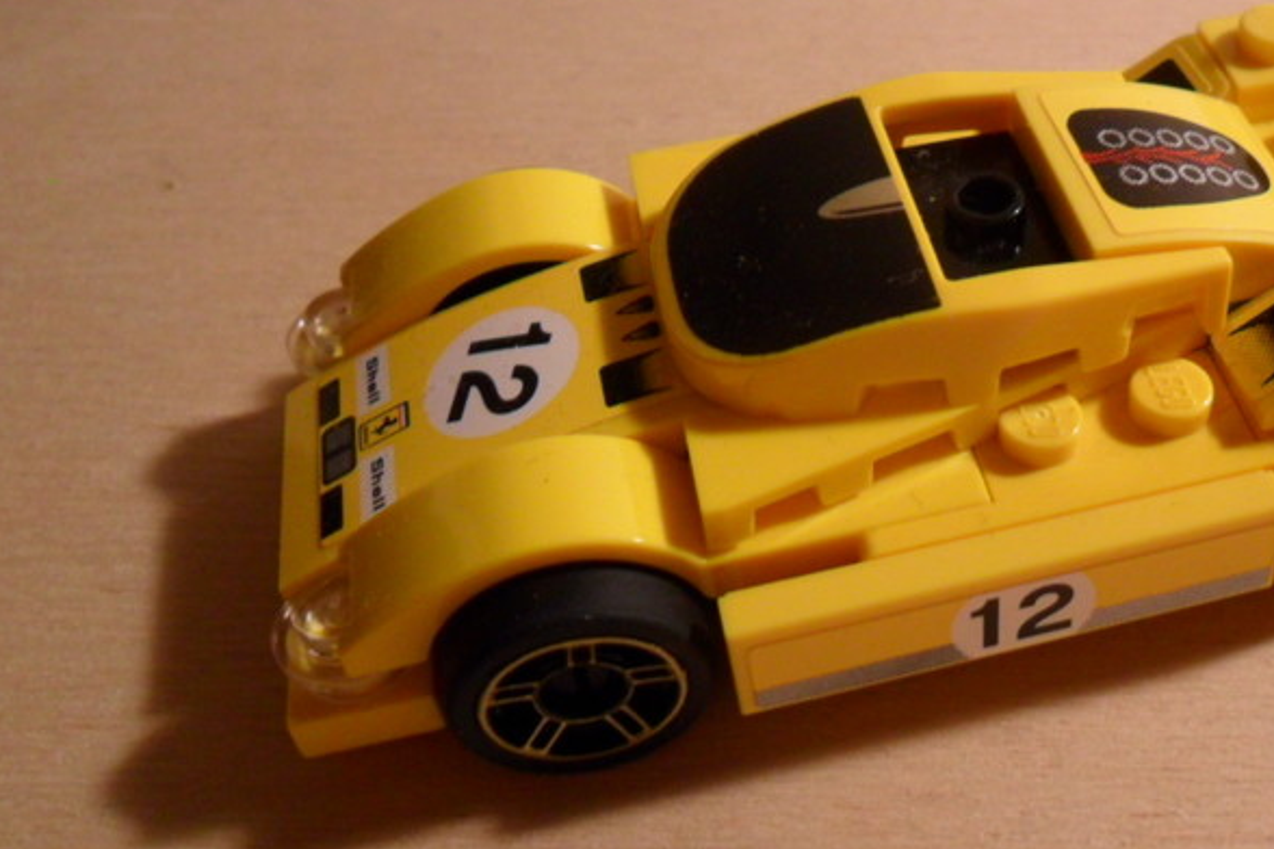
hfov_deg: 44.0
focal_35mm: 43
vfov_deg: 31.1
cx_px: 953
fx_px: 1522
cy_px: 335
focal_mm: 4.9
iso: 200
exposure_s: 1/10
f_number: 3.5
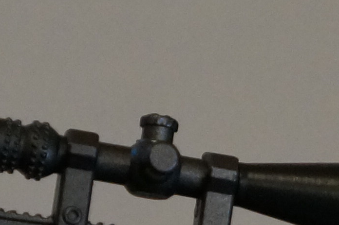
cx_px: 419
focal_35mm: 402
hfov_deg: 5.1
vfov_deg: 3.4
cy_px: 324
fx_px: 3783
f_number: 4.5
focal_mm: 38
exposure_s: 1/60
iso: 1600
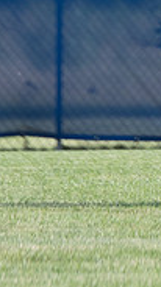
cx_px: 422
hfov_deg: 0.6
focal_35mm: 1898
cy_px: -254
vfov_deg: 1.1
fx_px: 14458
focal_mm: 200
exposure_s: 1/2000
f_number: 2.8
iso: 200
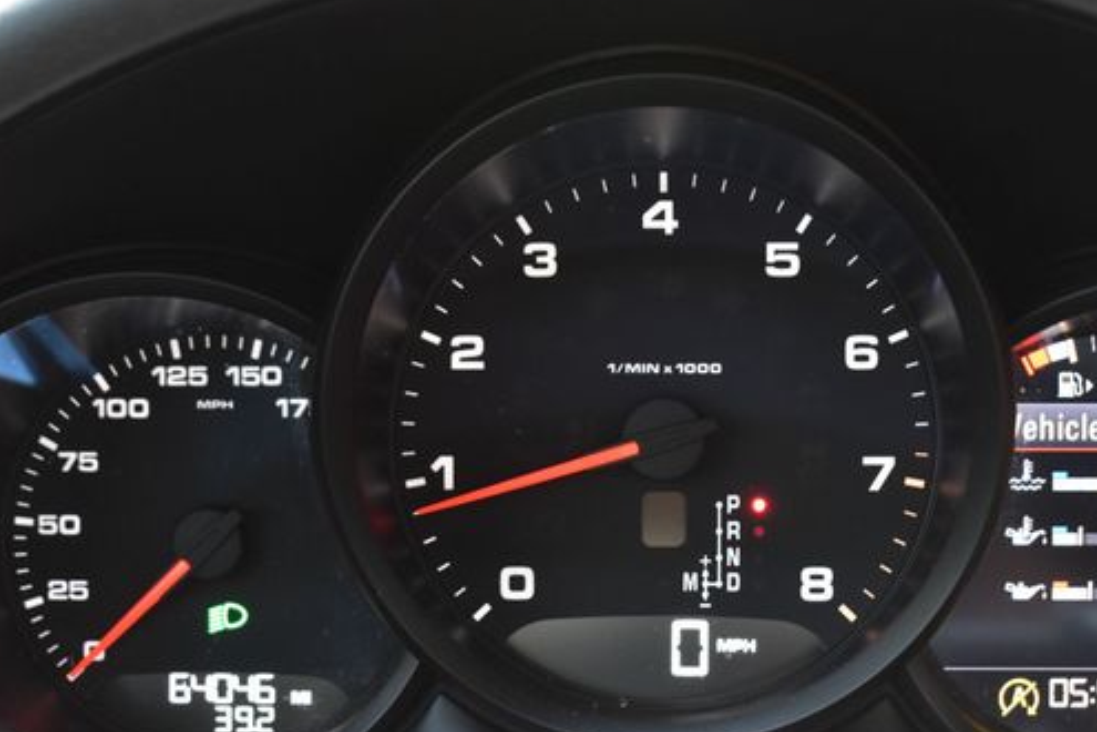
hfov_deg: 32.3
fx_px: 1889
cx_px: 618
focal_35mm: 62
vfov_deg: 21.9
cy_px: 401
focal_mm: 32
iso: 1100
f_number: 6.3
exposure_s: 1/15
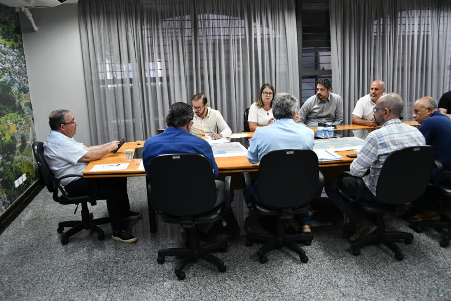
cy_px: 150
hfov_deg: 61.9
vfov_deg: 43.6
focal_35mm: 30
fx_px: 376
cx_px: 226
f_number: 3.5
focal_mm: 20
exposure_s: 1/125
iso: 2500
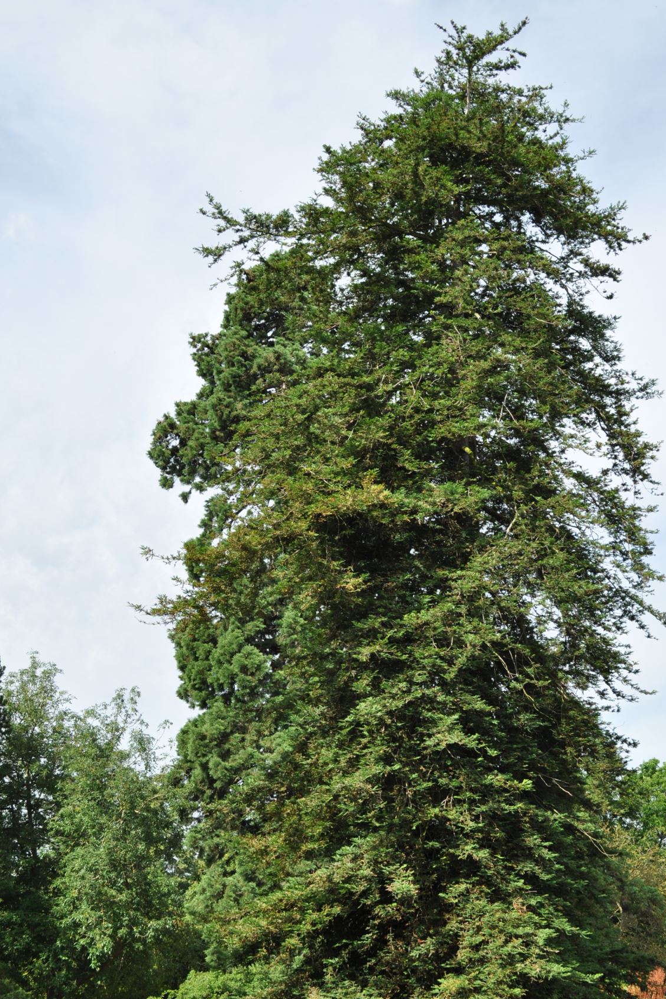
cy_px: 576
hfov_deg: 27.4
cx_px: 417
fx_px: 1360
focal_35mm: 49
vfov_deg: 40.2
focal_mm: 26
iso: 200
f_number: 9
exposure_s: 1/400
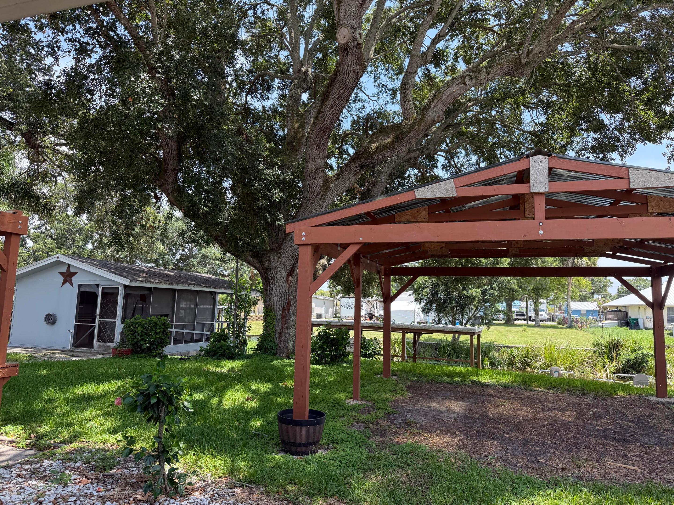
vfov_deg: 56.8
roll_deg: -1.5
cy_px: 252
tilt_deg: +5.5
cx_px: 337
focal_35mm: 24
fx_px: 467
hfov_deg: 71.6
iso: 100
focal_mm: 6.76
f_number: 1.78
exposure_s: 1/909
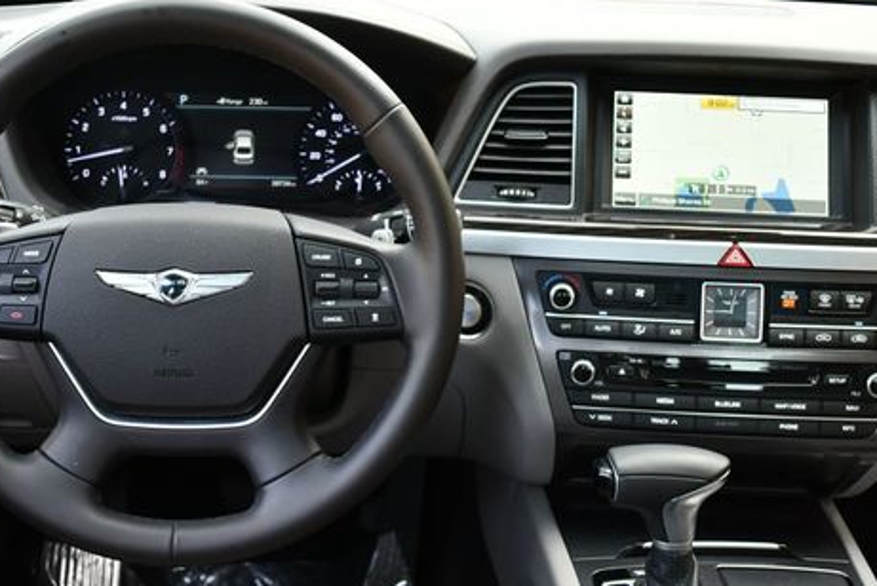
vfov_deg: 27.0
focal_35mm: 50
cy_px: 331
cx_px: 458
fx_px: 1219
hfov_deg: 39.6
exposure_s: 1/250
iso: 640
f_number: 3.5
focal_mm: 18
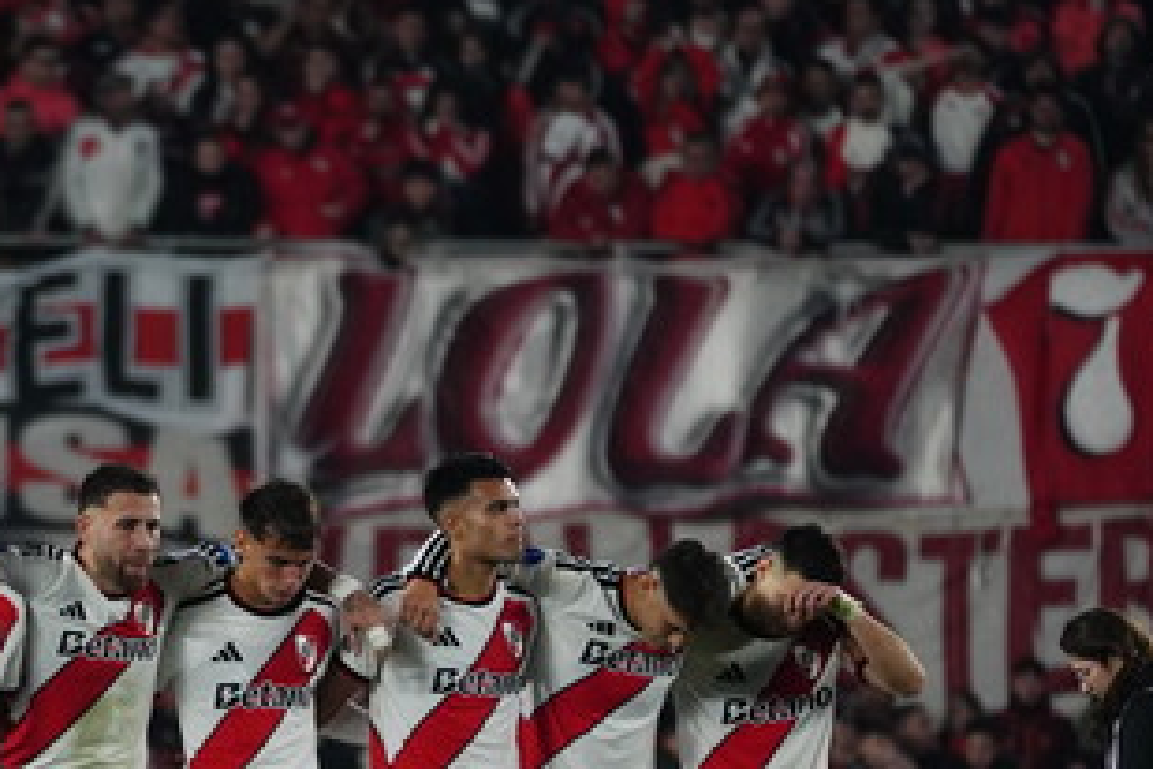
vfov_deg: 1.5
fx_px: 29816
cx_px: 101
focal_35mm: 931
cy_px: 709
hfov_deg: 2.2
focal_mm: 400
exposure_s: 1/1000
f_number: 5.6
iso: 4000
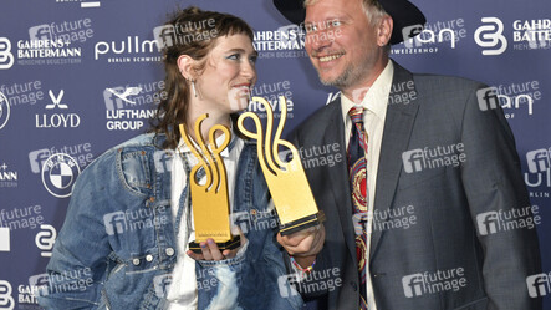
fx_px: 935
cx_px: 277
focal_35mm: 64
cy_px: 127
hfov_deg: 32.8
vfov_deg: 18.8
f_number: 6.3
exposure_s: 1/250
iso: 2000
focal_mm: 60
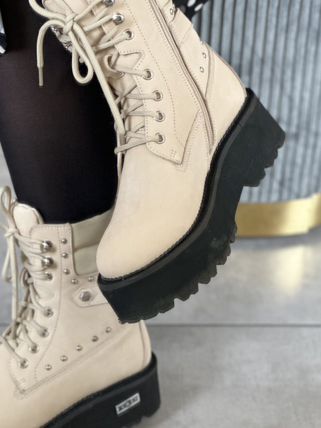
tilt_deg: -39.5
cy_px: 220
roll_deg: -1.8
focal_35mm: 113
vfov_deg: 17.4
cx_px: 89
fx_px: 1397
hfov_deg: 13.1
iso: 200
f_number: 2.8
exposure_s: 1/100
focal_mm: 9
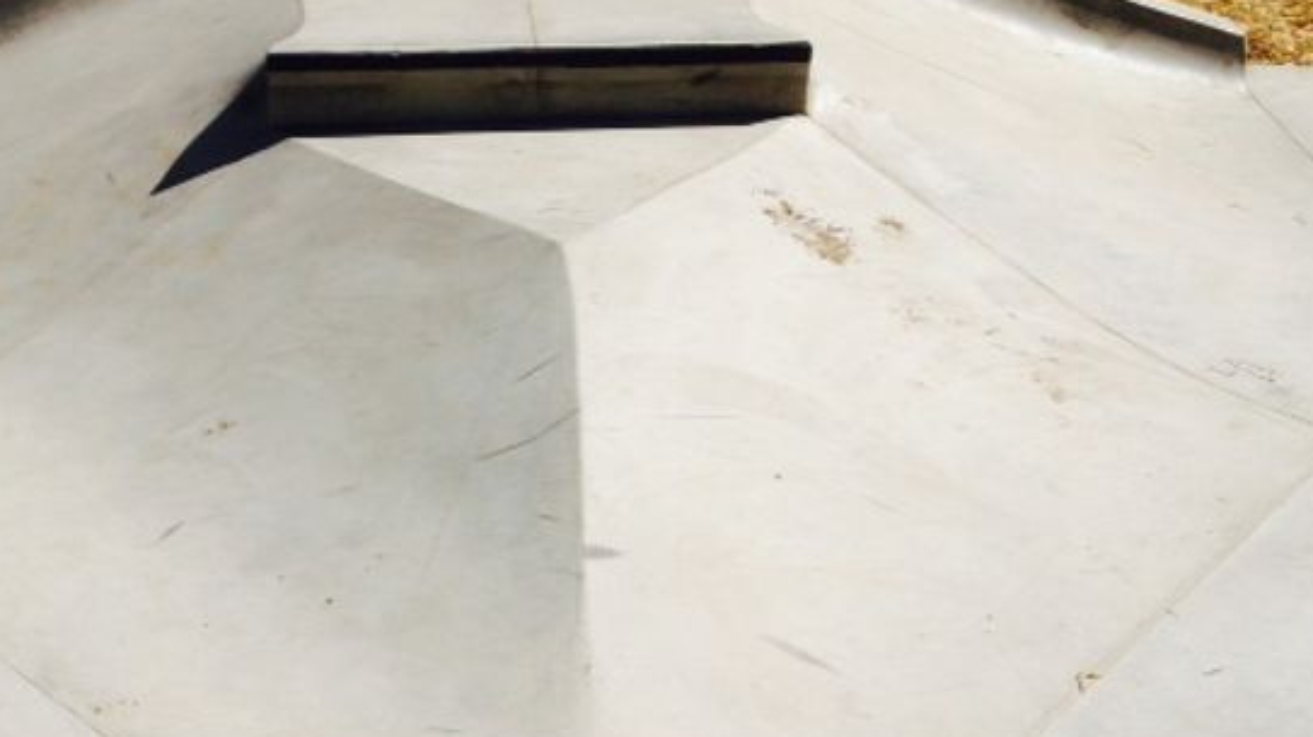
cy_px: 372
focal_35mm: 53
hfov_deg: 38.9
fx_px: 1845
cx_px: 479
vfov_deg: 22.6
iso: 50
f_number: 2.4
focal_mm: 4.12
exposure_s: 1/3195
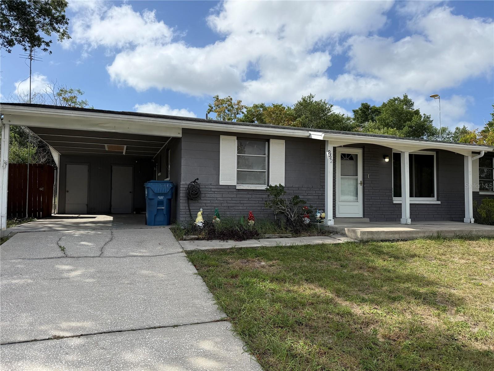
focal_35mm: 24
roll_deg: -1.0
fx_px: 343
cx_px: 247
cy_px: 186
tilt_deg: +2.6
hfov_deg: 71.6
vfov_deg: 56.8
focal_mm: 6.76
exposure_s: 1/5319
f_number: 1.78
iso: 80
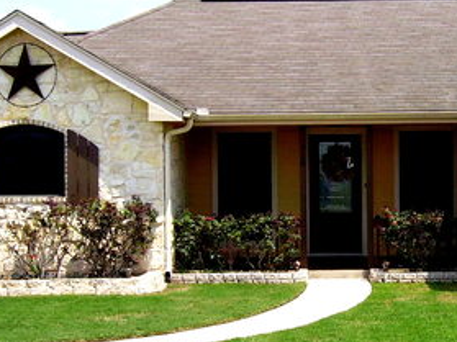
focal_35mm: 78
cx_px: 319
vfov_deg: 18.9
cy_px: 183
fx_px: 1029
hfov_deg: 24.9
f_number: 4.8
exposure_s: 1/500
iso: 80
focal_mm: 5.6
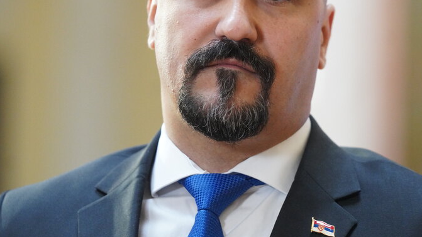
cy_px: 82
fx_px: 3669
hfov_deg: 6.6
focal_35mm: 328
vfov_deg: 3.7
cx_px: 228
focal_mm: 200
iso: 5000
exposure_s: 1/250
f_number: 3.2
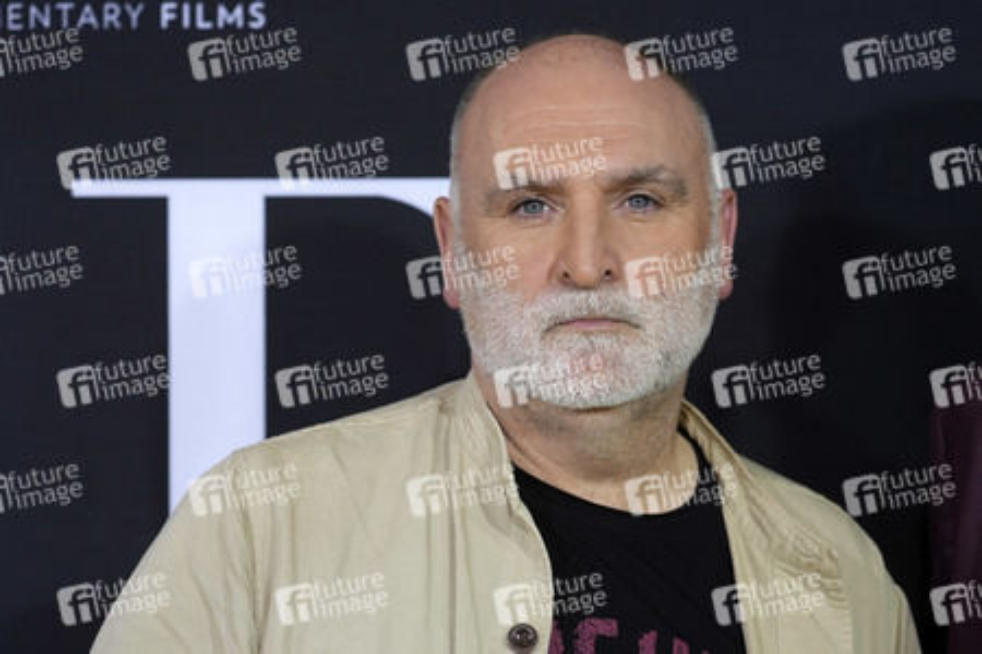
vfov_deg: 10.7
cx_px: 491
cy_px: 327
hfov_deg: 16.0
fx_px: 3491
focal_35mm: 128
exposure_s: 1/400
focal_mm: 128
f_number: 5
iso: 1600
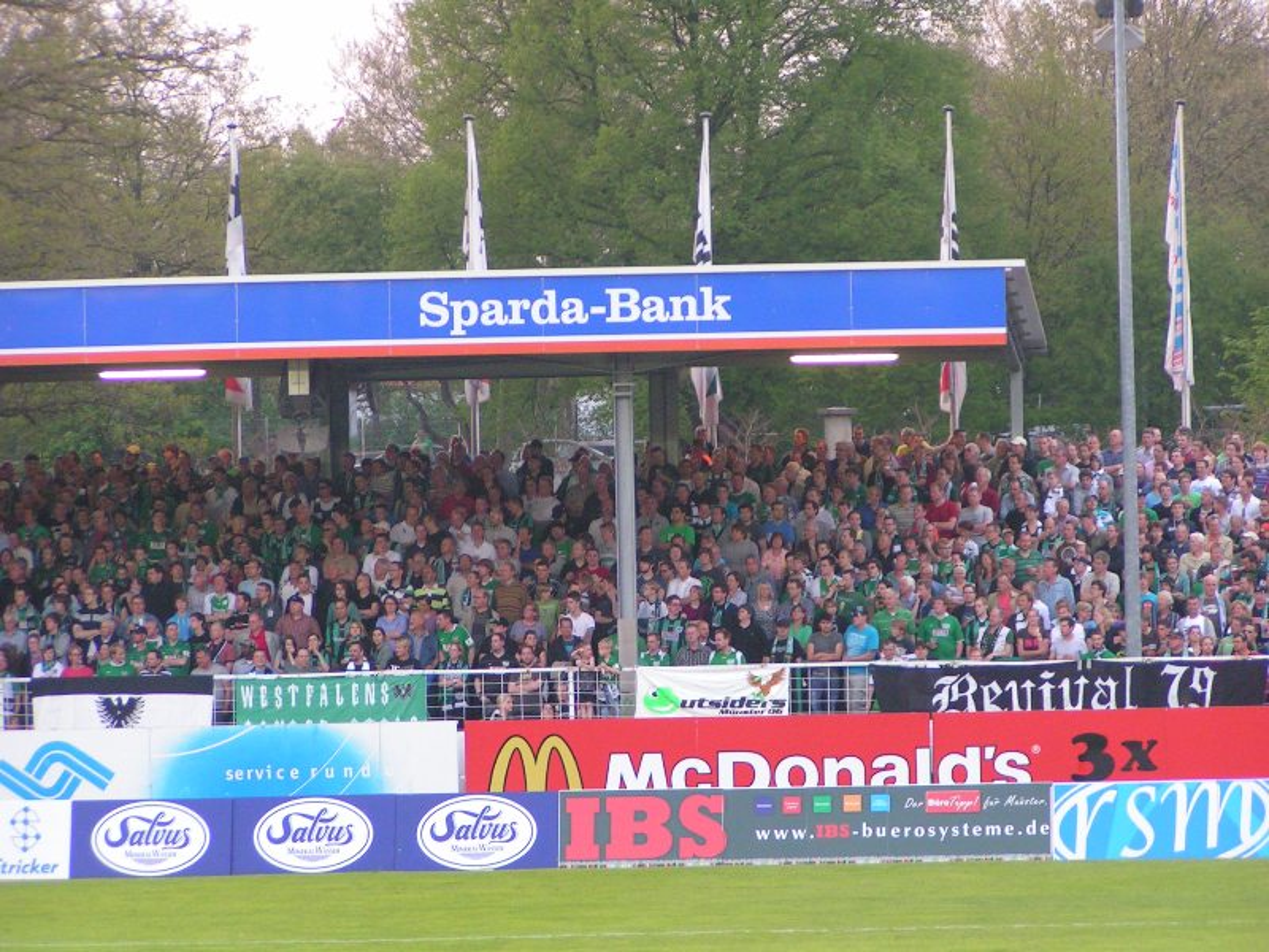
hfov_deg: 10.0
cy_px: 476
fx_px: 7222
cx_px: 634
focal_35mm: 197
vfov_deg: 7.5
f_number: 3.5
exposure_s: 1/80
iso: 200
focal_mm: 30.1
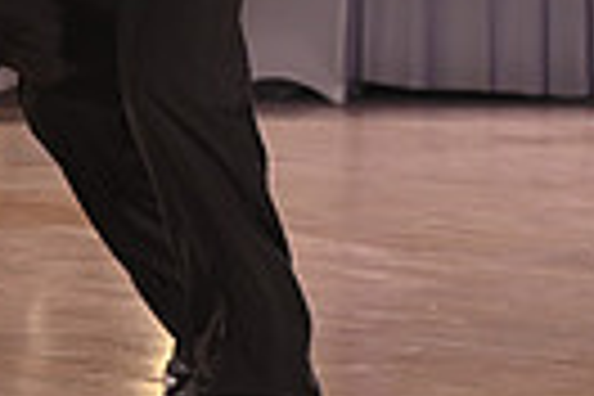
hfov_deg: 3.9
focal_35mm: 535
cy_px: -151
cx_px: 14
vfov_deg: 2.6
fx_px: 8827
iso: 2000
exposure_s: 1/200
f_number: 5
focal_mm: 122
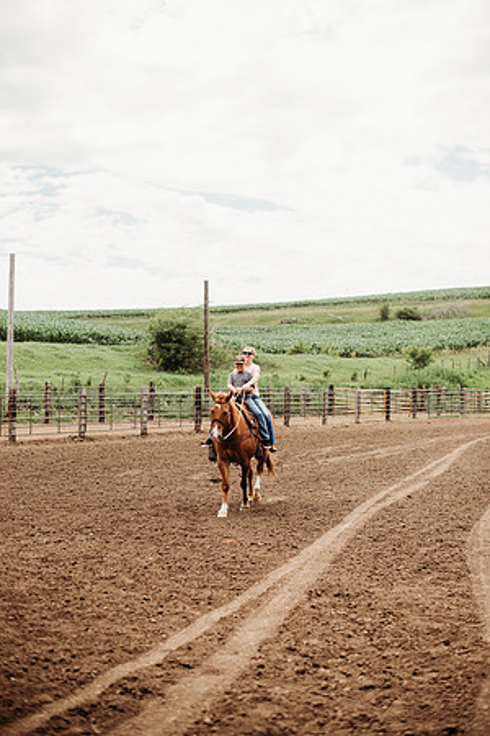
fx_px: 1021
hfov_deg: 27.0
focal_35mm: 50
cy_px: 368
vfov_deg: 39.6
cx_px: 245
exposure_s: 1/1600
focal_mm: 50
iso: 100
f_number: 2.2
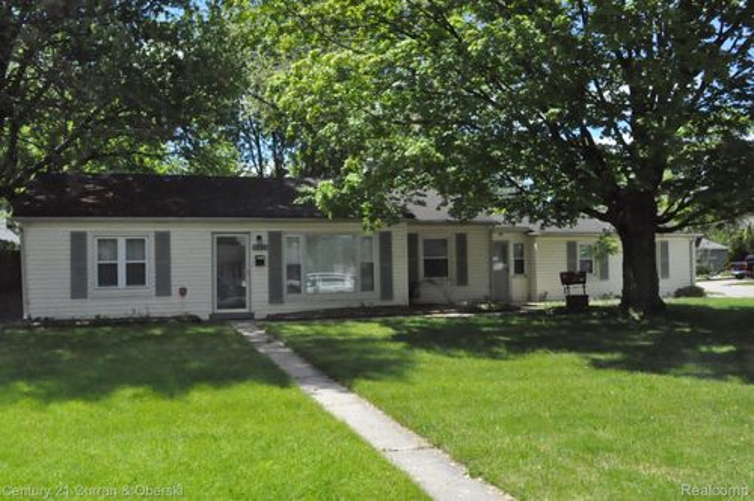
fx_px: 690
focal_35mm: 33
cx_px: 377
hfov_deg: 57.3
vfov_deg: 39.9
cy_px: 250
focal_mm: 22
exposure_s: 1/1600
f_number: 20
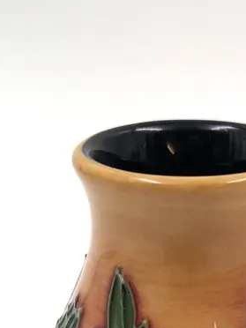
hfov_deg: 18.9
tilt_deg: -30.3
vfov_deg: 23.3
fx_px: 730
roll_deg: +0.2
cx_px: 208
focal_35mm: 77
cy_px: 388
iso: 20
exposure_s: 1/250
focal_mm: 3.99
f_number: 1.8
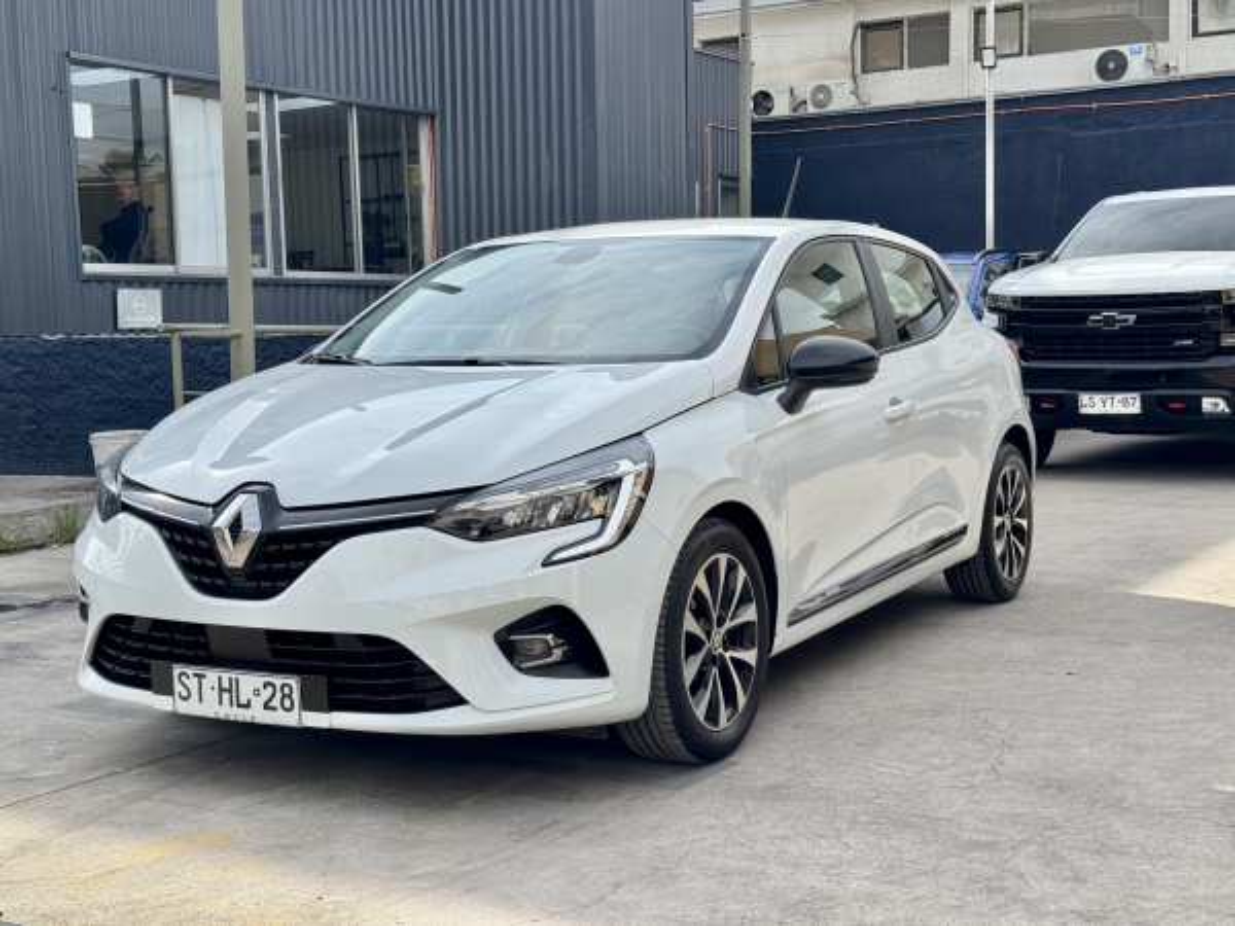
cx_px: 618
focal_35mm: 48
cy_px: 463
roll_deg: +1.7
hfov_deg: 39.7
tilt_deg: -3.7
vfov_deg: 30.3
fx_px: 1713
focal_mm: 6.76
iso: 64
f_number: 1.78
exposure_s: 1/2611
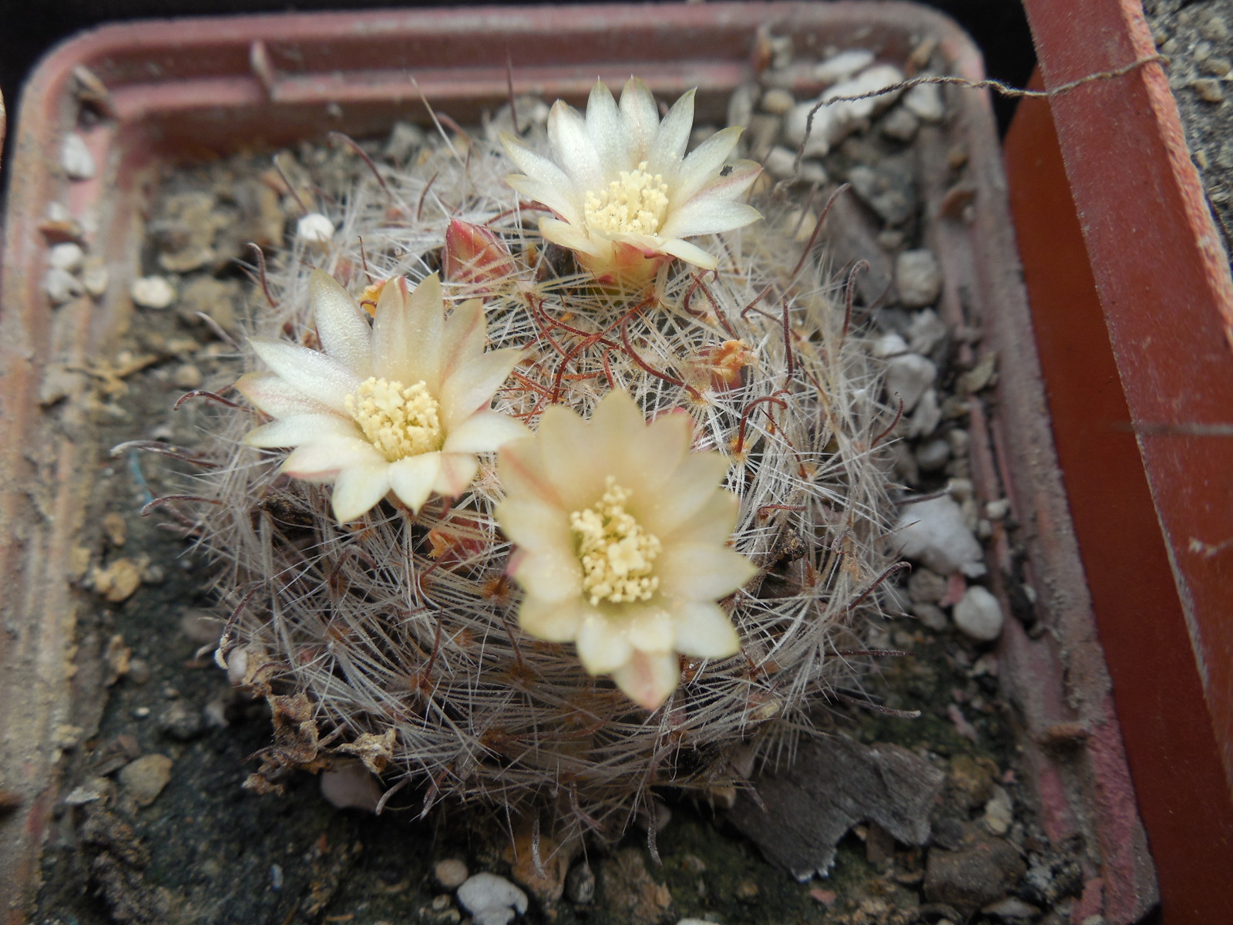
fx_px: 1104
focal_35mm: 31
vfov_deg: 45.4
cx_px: 616
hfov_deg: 58.4
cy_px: 462
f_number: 3.6
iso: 125
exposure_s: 1/320
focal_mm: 5.6
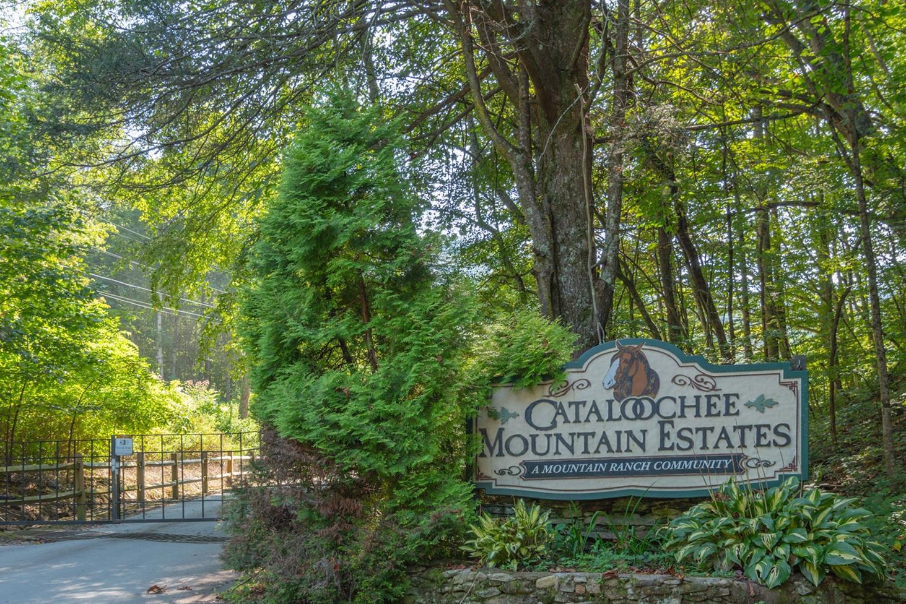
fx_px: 1057
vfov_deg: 31.6
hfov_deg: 46.1
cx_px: 355
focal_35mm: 42
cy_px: 405
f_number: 7.1
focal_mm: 30
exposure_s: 1/50
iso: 160
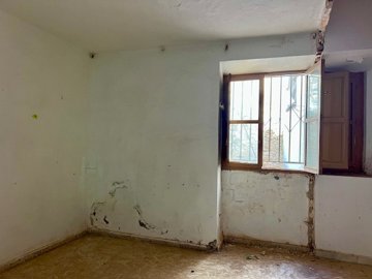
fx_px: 279
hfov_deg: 67.3
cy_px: 140
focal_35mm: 26
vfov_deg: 53.1
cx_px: 186
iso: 125
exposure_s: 1/73
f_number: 1.5
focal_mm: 5.7
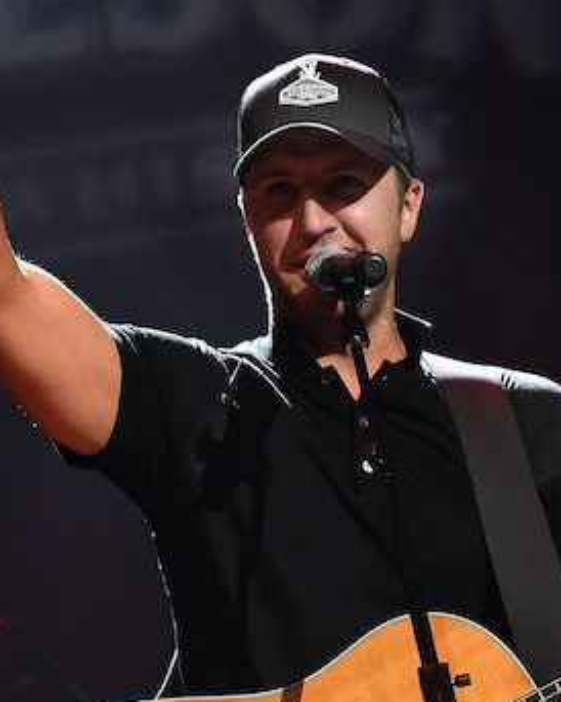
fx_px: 3822
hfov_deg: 8.4
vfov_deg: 10.5
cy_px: 405
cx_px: 297
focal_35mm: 184
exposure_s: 1/100
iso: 2500
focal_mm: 80
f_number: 5.6
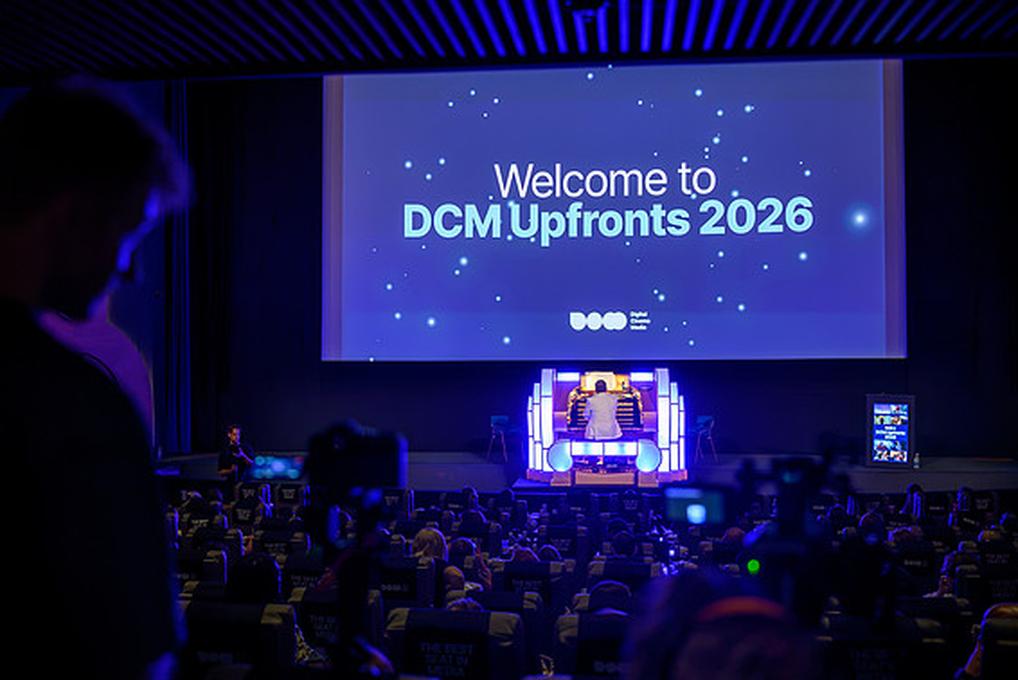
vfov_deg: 33.4
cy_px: 338
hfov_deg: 48.4
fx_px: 1132
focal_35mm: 40
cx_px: 458
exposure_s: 1/125
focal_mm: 35
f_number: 2
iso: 1250
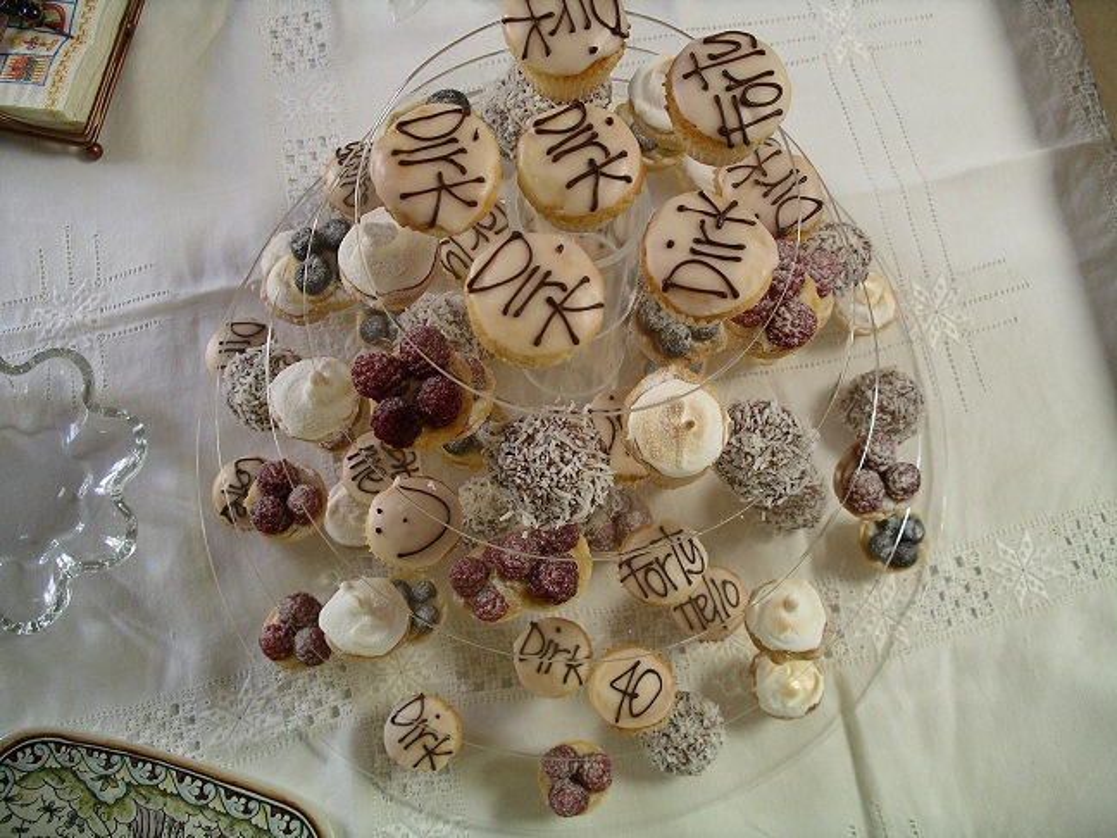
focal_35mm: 37
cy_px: 419
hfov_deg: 50.1
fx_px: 1194
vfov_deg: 38.7
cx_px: 558
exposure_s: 1/40
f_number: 2.8
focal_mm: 7.8
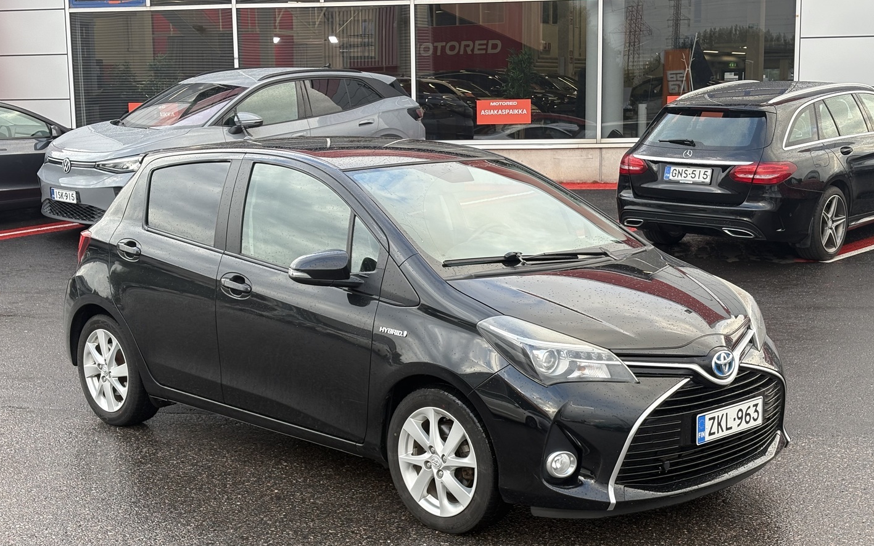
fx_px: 1334
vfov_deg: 23.1
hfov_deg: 36.3
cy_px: 332
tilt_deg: -9.0
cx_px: 435
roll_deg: +1.1
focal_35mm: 56
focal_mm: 5.96
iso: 25
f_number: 1.6
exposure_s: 1/157
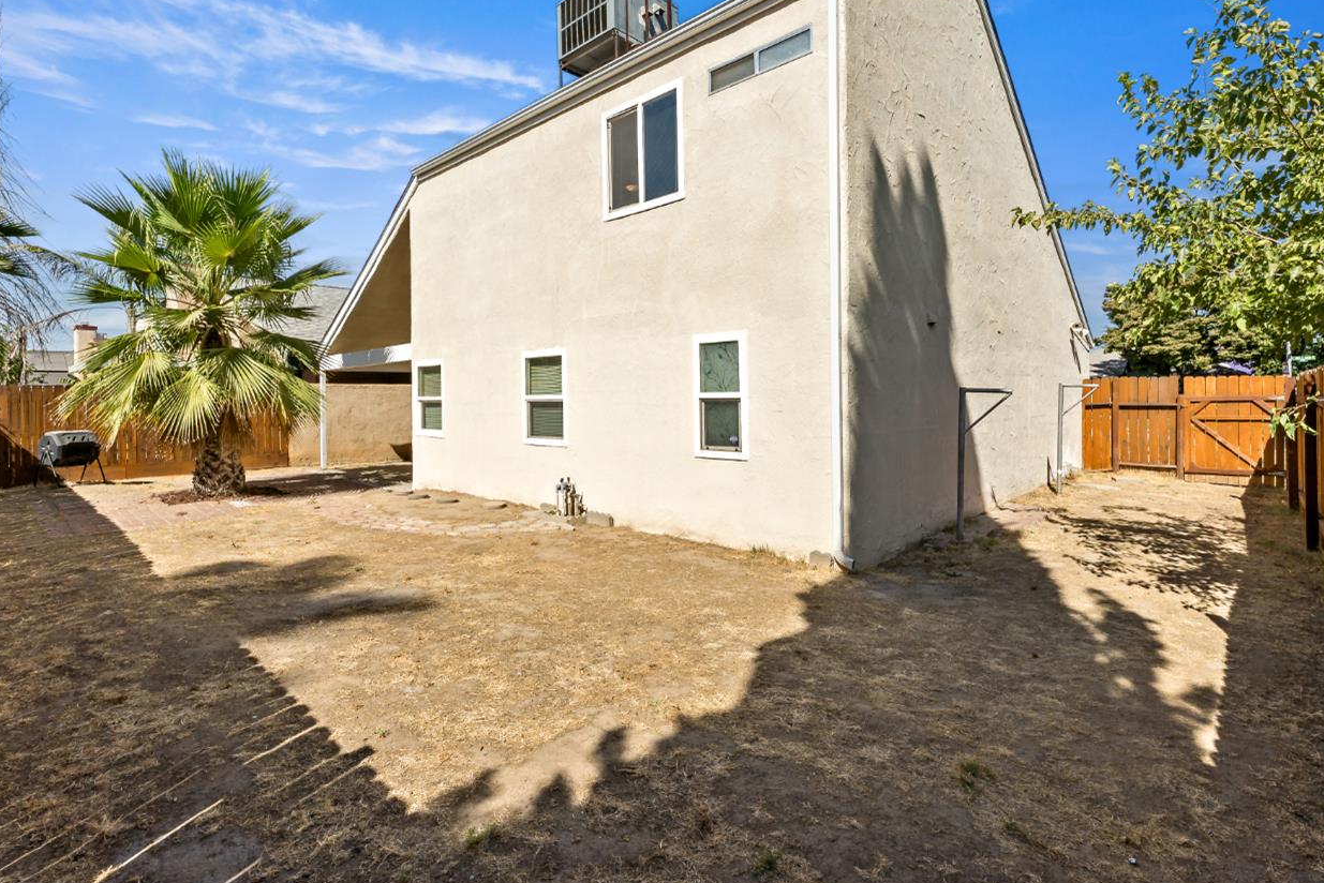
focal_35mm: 17
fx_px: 625
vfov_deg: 70.3
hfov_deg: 93.2
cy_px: 405
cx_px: 645
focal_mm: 14
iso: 80
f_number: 10
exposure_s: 1/250
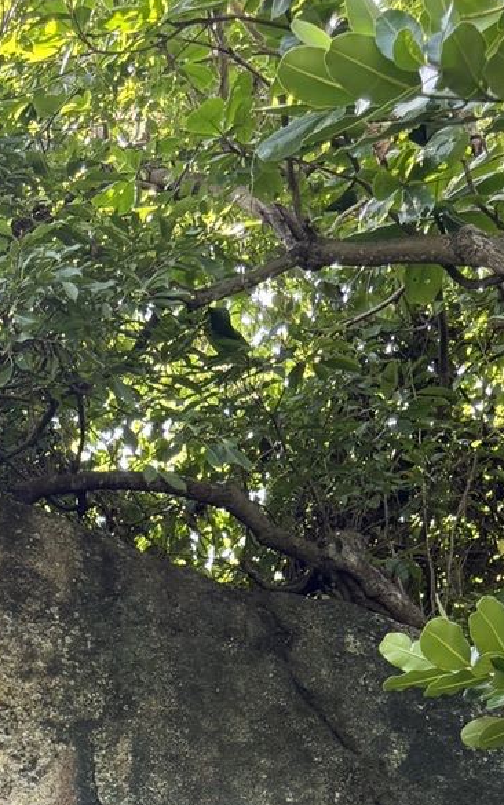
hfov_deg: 14.5
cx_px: -132
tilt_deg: +23.6
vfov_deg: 21.0
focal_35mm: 87
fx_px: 1911
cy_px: 1121
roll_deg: -0.8
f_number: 1.78
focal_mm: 6.86
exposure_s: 1/121
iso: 100
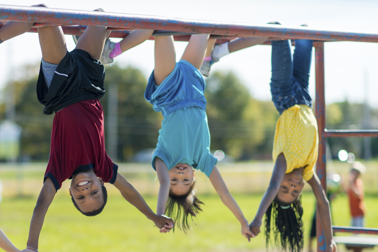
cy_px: 163
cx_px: 122
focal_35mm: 121
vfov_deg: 11.3
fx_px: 1271
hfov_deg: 16.9
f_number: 2
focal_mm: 85
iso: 100
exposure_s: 1/2000
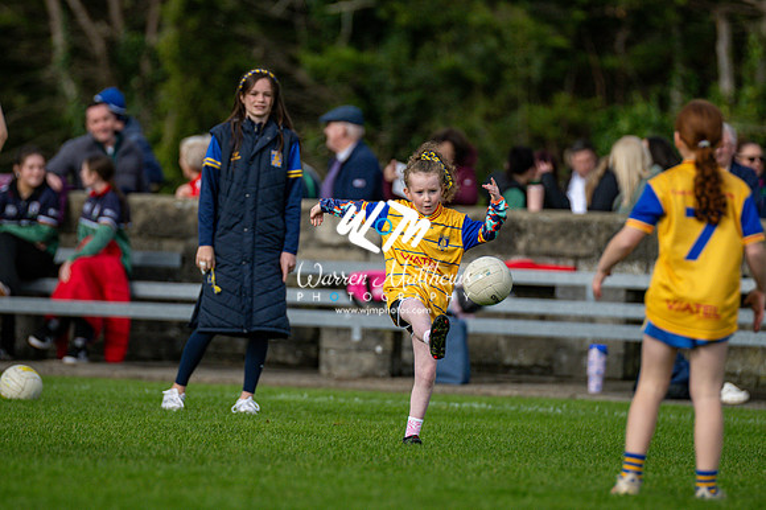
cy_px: 255
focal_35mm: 450
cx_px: 383
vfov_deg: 3.1
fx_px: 9569
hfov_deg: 4.6
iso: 280
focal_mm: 300
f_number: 2.8
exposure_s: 1/6400
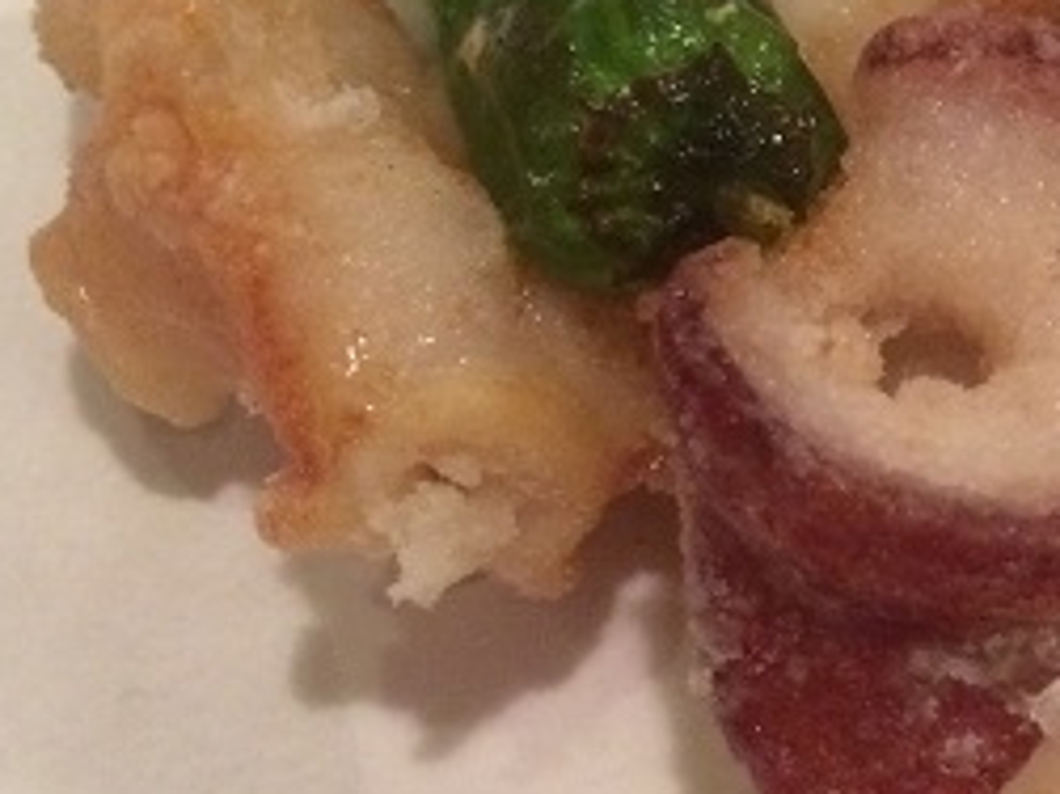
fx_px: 2479
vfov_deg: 18.1
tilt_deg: -54.8
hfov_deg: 23.0
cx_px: 1094
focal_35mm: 81
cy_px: 239
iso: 250
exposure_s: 1/30
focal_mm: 4.15
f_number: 2.2
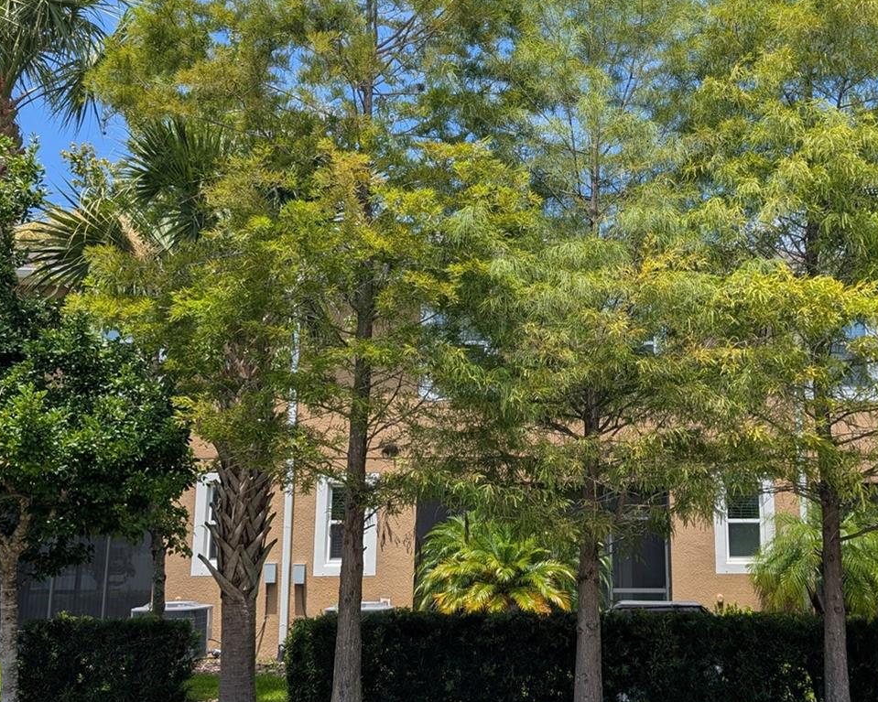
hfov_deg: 46.2
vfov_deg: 38.2
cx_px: 576
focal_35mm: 39
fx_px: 1013
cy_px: 381
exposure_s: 1/706
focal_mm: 6.9
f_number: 1.68
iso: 20
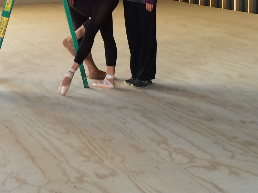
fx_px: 604
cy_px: -16
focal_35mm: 81
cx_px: 58
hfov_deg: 23.8
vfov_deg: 17.6
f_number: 2.2
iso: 64
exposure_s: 1/30
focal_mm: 4.15
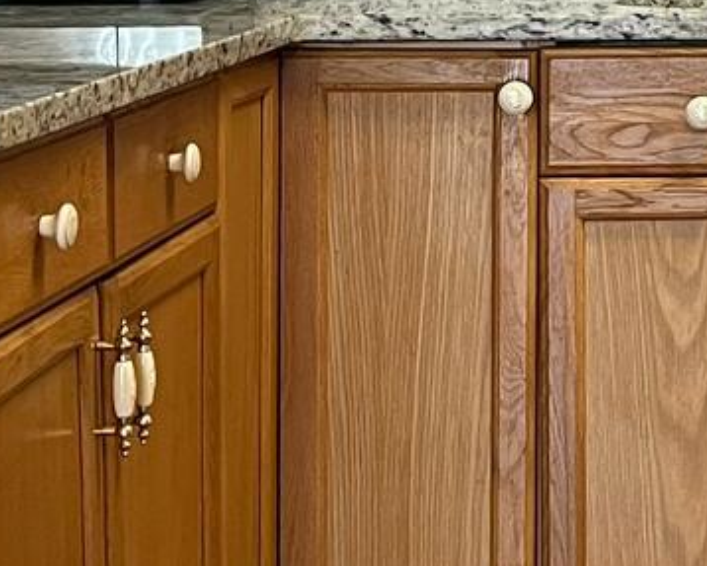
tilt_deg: -2.2
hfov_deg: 12.6
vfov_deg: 10.5
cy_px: -41
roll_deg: +0.7
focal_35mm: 145
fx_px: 3037
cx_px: 1082
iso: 100
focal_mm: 5.7
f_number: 1.5
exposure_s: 1/60
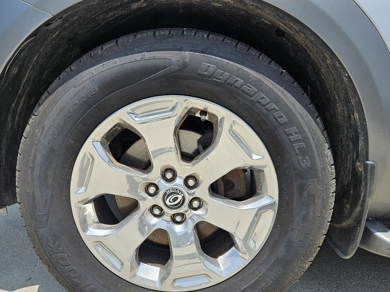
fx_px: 315
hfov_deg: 63.3
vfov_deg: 49.5
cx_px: 176
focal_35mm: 28
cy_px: 172
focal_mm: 5.4
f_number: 1.8
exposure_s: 1/1232
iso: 25
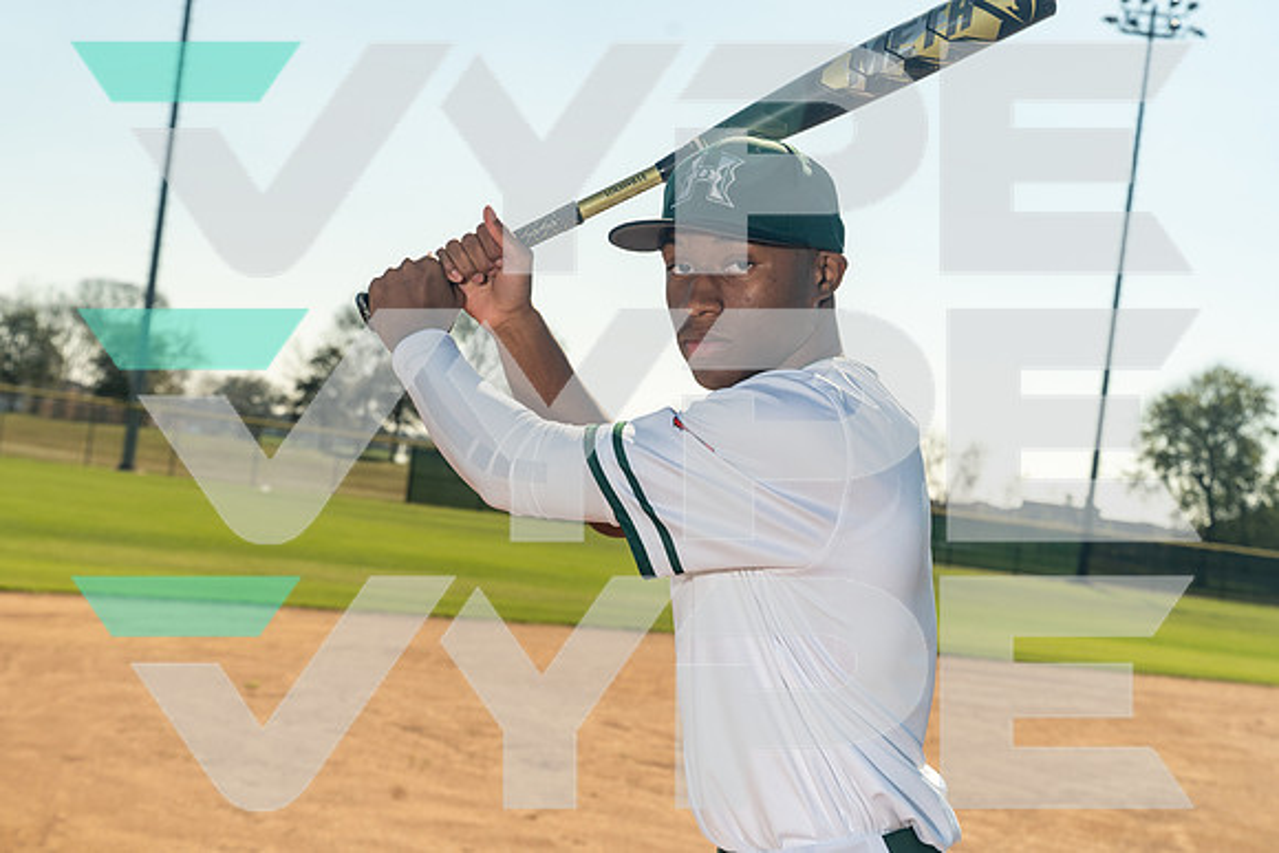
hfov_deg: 34.7
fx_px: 2045
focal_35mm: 58
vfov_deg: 23.6
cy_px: 431
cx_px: 640
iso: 500
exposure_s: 1/200
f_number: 7.1
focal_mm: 57
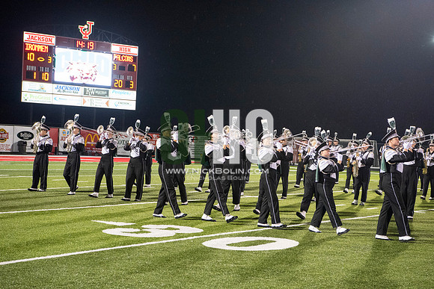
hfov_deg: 28.8
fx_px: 844
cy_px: 144
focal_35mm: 70
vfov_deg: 19.5
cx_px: 217
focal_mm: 70
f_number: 5.6
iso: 5000
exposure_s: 1/200
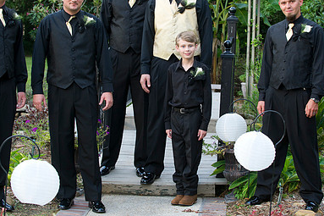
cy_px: 76
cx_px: 165
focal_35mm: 106
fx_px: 954
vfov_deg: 12.9
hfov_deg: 19.3
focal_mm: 70
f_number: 4.5
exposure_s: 1/200
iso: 800
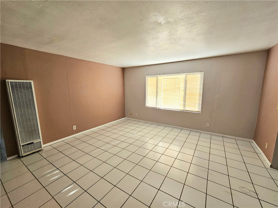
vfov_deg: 89.9
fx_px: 104
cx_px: 139
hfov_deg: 106.2
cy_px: 104
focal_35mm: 13
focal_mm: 2.2
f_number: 2.2
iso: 50
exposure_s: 1/60.2
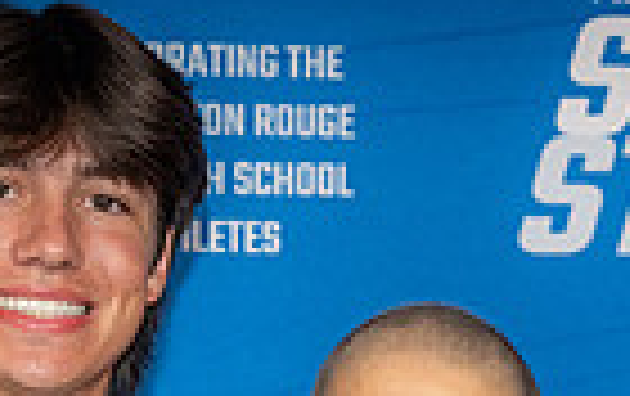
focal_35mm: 190
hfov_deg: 11.0
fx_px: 3267
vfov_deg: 6.7
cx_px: 324
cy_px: 844
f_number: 3.2
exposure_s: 1/160
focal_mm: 45
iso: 320
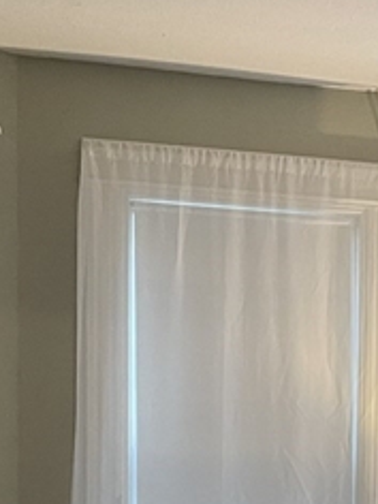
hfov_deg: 12.6
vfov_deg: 16.6
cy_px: 621
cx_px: 513
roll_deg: -1.9
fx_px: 1645
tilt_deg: -2.8
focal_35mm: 113
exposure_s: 1/60
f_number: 1.6
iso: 200
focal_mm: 4.2
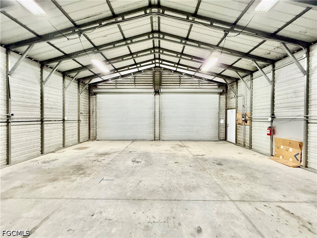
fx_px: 128
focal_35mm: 14
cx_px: 158
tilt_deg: -0.2
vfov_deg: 85.7
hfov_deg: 102.1
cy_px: 119
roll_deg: -0.6
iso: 500
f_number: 2.2
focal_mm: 2.22
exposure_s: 1/60
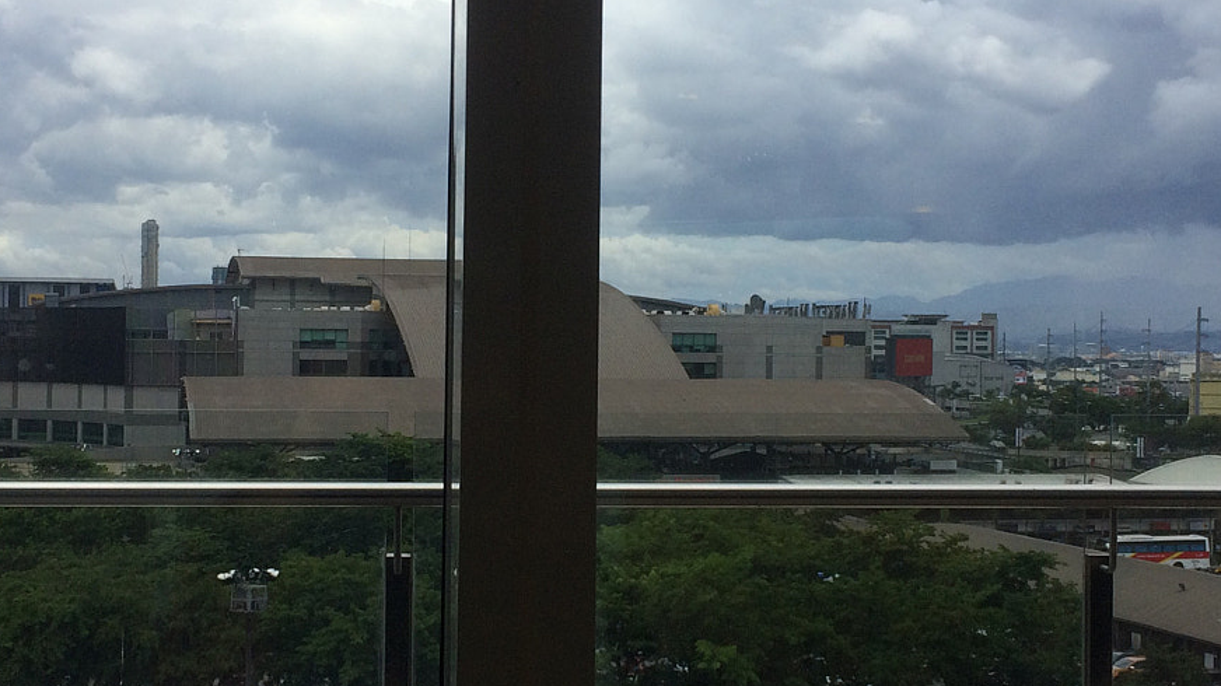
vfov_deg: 20.7
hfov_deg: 36.0
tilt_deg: -0.5
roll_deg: -0.2
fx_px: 1877
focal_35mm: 58
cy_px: 346
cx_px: 563
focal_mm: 4.15
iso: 32
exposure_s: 1/507
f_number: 2.2
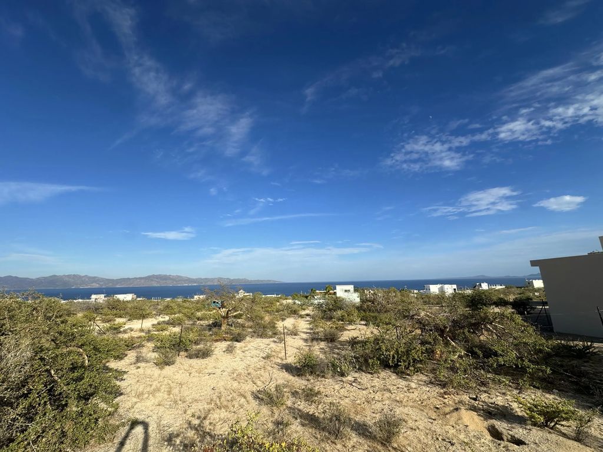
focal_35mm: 14
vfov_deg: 85.7
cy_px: 226
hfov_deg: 102.1
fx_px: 244
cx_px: 302
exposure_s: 1/2747
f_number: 2.2
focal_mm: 2.22
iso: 50
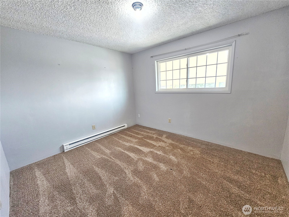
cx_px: 144
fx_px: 109
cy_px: 108
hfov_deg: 106.2
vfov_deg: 89.9
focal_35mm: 13
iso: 200
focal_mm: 2.2
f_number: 2.2
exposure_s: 1/60
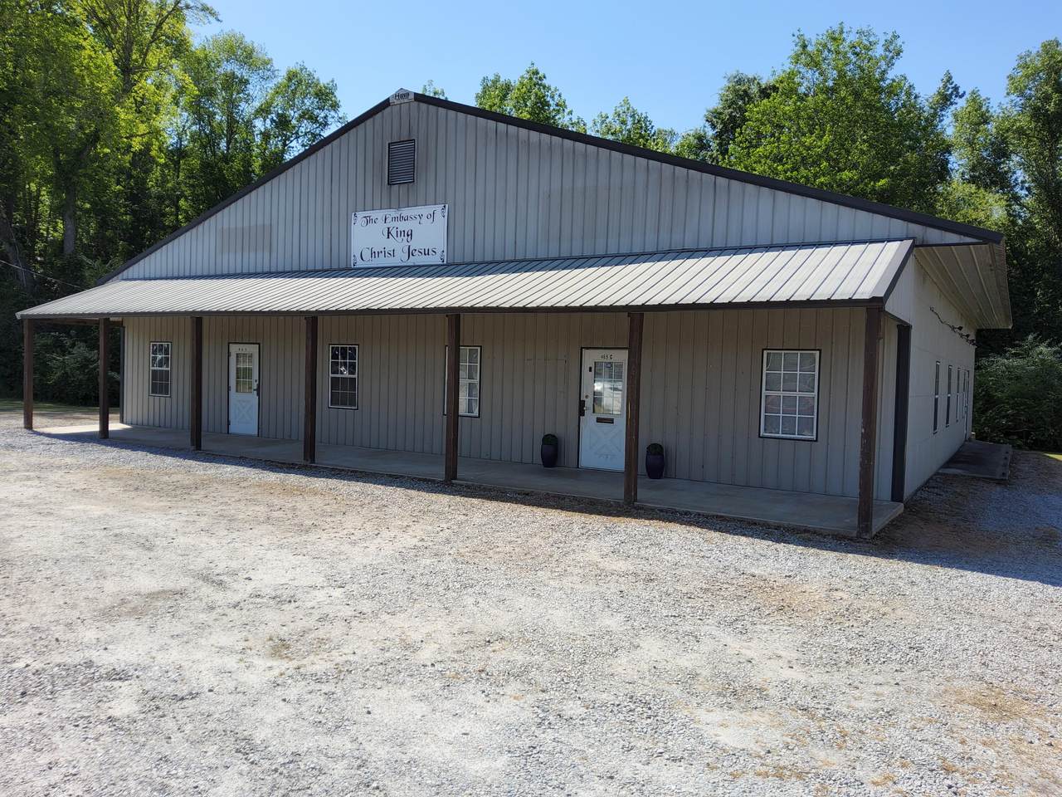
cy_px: 398
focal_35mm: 25
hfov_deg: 69.4
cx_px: 531
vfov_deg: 54.9
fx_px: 767
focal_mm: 3.08
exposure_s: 1/1242
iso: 32
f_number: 2
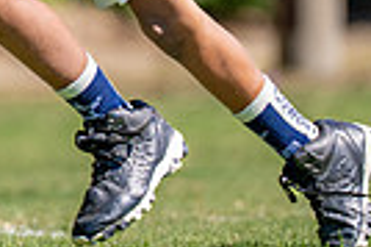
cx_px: -27
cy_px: -130
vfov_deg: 1.2
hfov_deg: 1.9
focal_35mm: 1108
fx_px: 11405
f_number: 2.8
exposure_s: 1/2000
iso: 160
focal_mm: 200
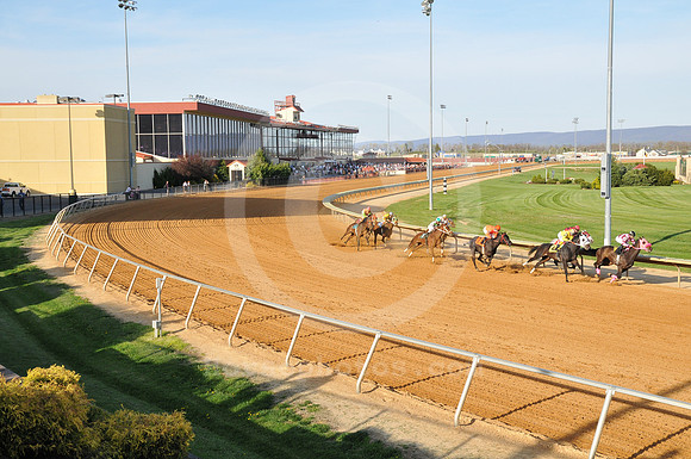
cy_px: 230
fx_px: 891
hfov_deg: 42.4
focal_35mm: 46
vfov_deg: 28.9
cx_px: 346
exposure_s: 1/640
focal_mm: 31
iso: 500
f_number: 9
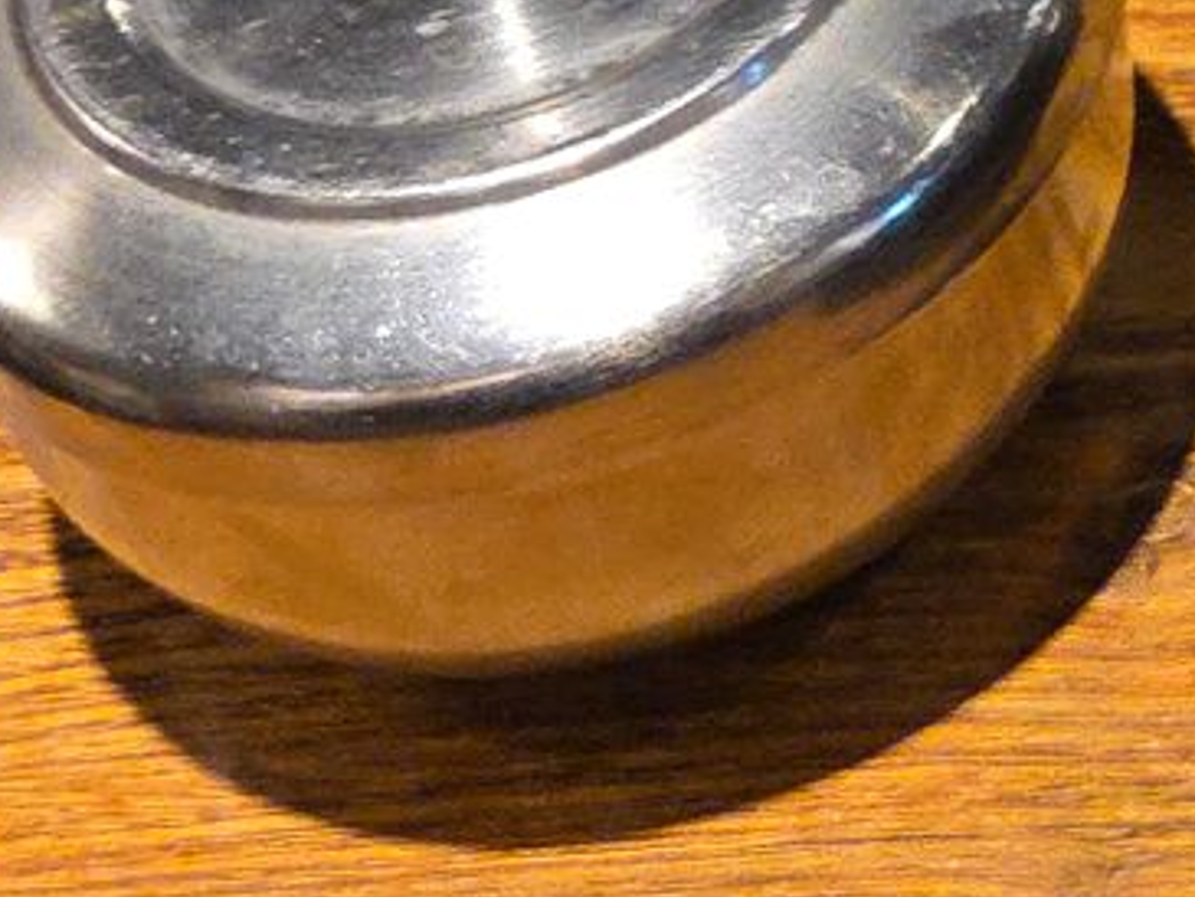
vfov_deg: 11.5
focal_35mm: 126
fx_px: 4351
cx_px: 2128
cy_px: -223
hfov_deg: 14.0
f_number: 1.8
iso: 400
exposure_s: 1/120
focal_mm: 5.4
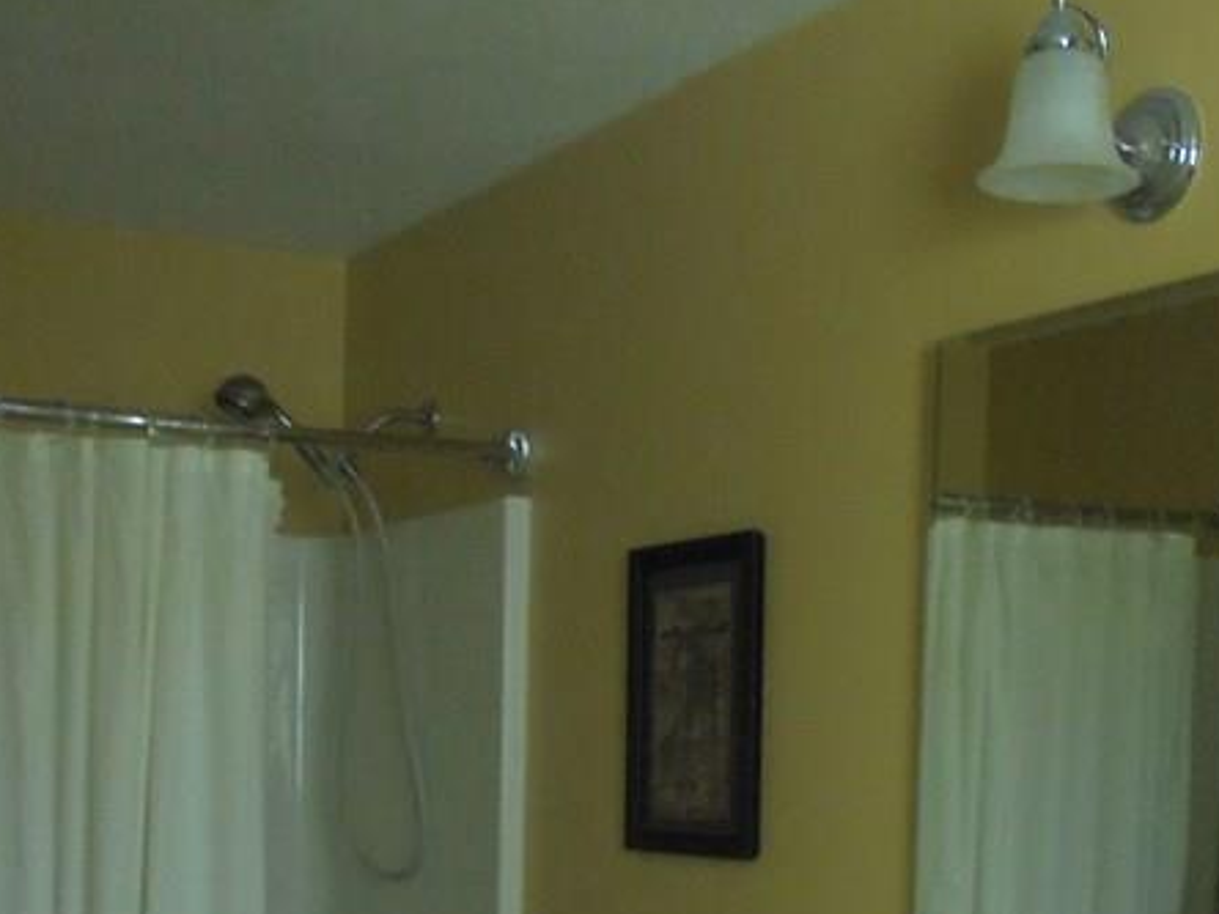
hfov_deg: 32.1
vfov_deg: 23.0
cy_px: 999
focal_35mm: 60
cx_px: 686
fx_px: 2113
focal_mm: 4.6
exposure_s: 1/30
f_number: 3.5
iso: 320
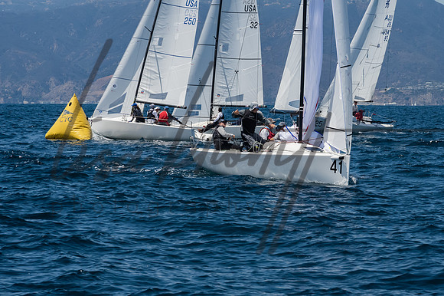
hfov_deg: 10.2
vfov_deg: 6.8
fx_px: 2490
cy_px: 148
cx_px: 222
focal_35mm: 202
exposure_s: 1/1000
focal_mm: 135
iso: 640
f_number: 14
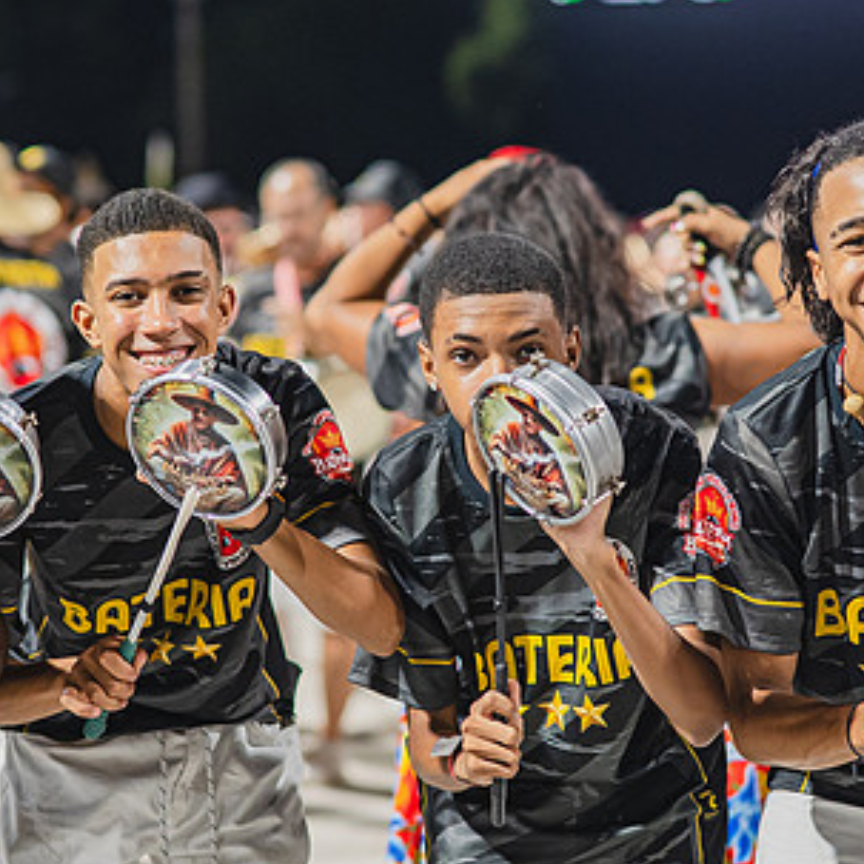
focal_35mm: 122
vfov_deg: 14.3
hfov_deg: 14.3
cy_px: 455
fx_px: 3445
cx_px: 433
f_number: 1.6
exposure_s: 1/1000
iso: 1600
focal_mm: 50
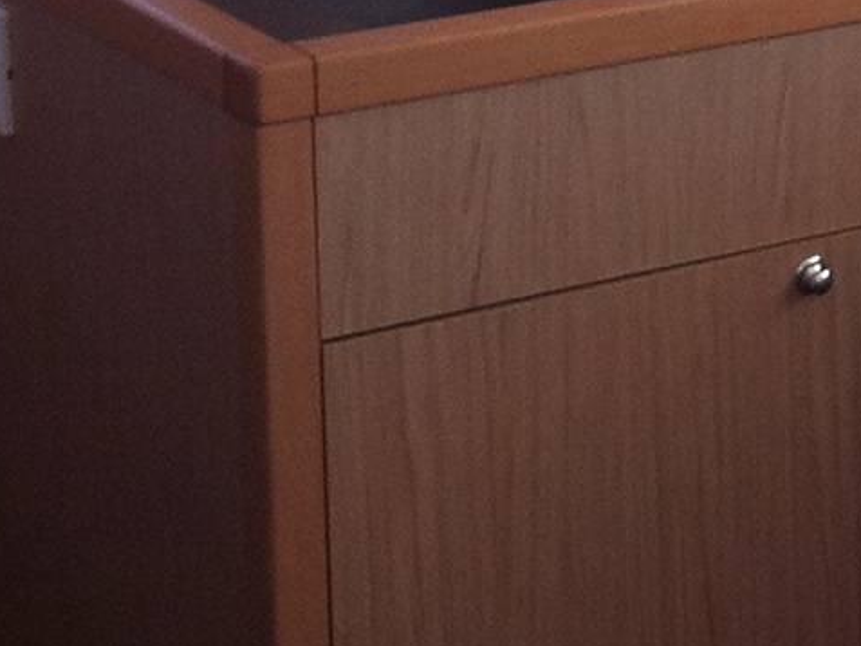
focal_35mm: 190
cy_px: 65
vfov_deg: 7.8
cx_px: 1478
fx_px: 4727
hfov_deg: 9.9
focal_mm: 3.85
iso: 80
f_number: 2.8
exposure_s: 1/172
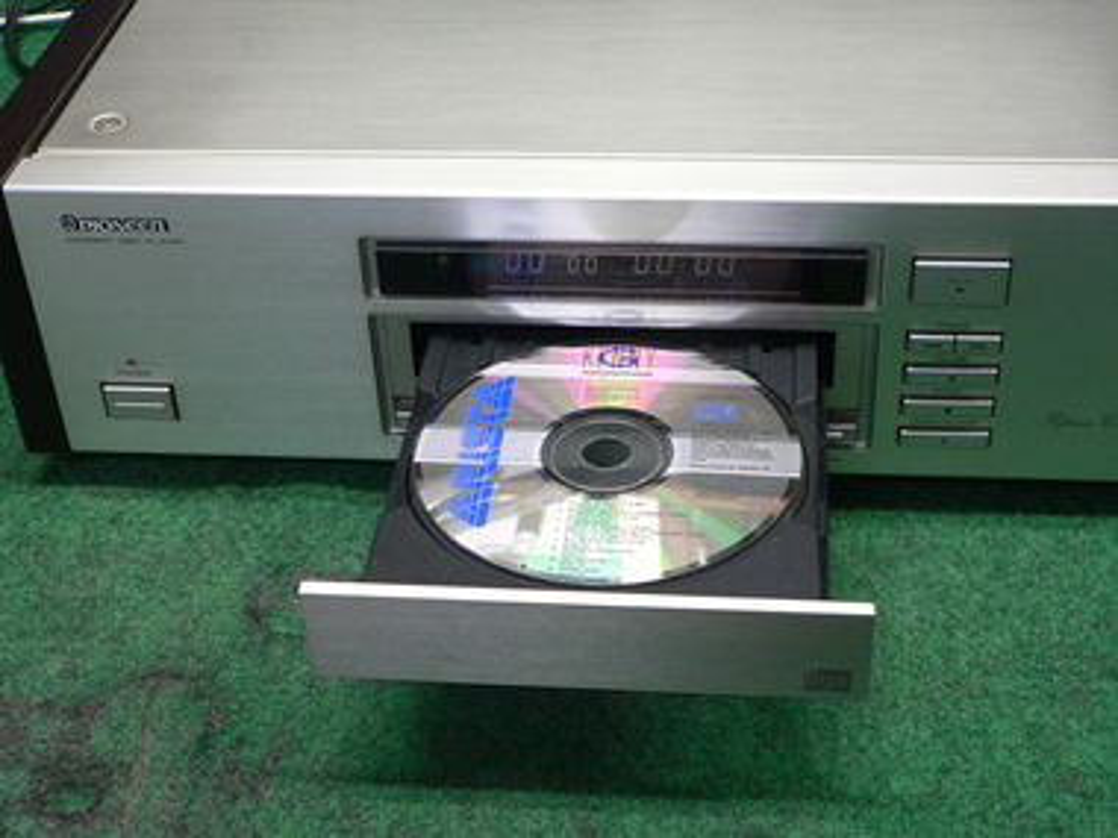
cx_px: 559
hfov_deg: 34.9
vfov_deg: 26.6
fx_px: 1776
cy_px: 419
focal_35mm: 55
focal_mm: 9.2
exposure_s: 1/20
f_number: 2.8
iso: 200
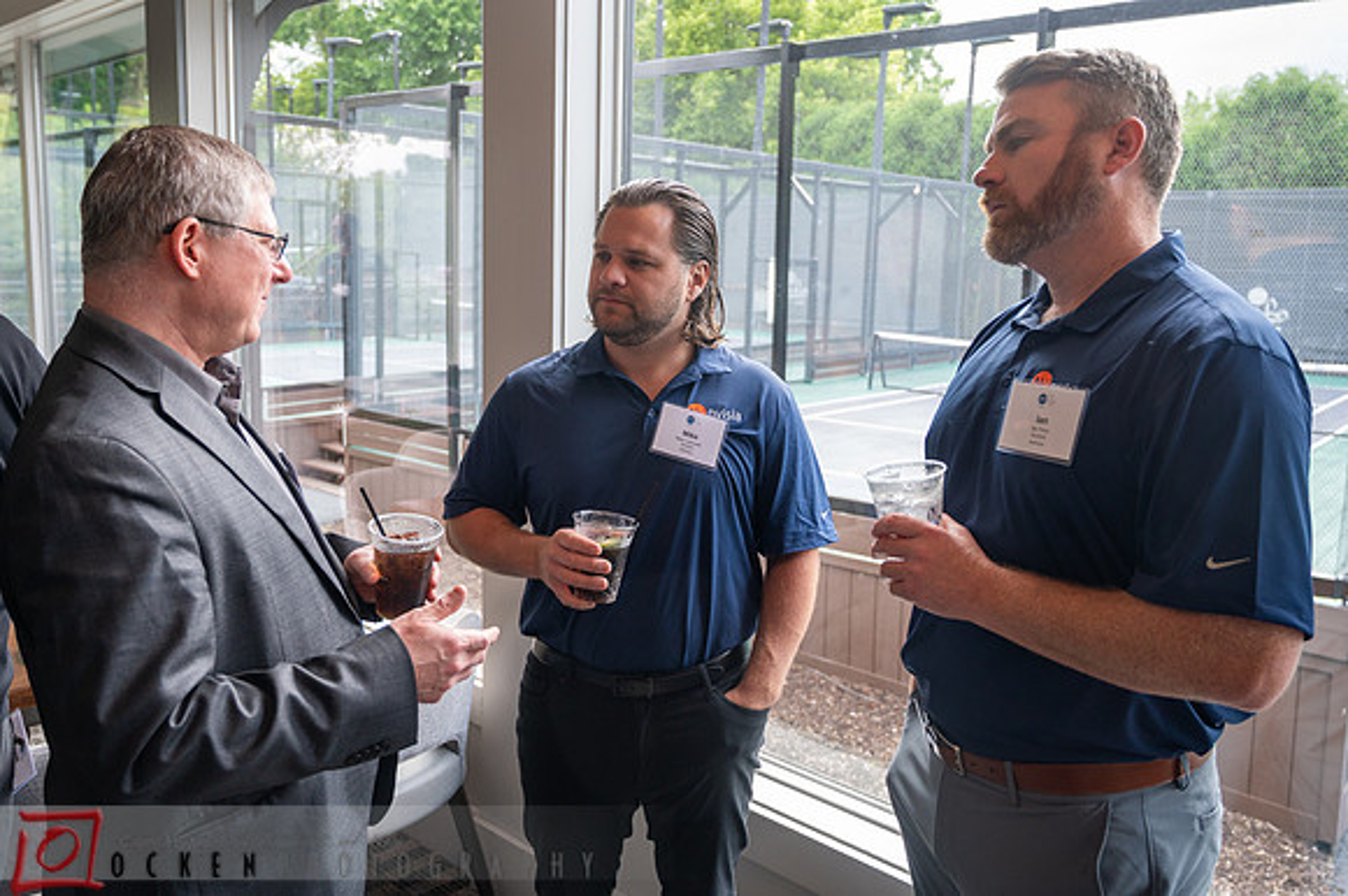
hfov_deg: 61.1
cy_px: 390
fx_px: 1141
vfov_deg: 42.8
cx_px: 651
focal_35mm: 30
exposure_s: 1/200
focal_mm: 27
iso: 640
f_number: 4
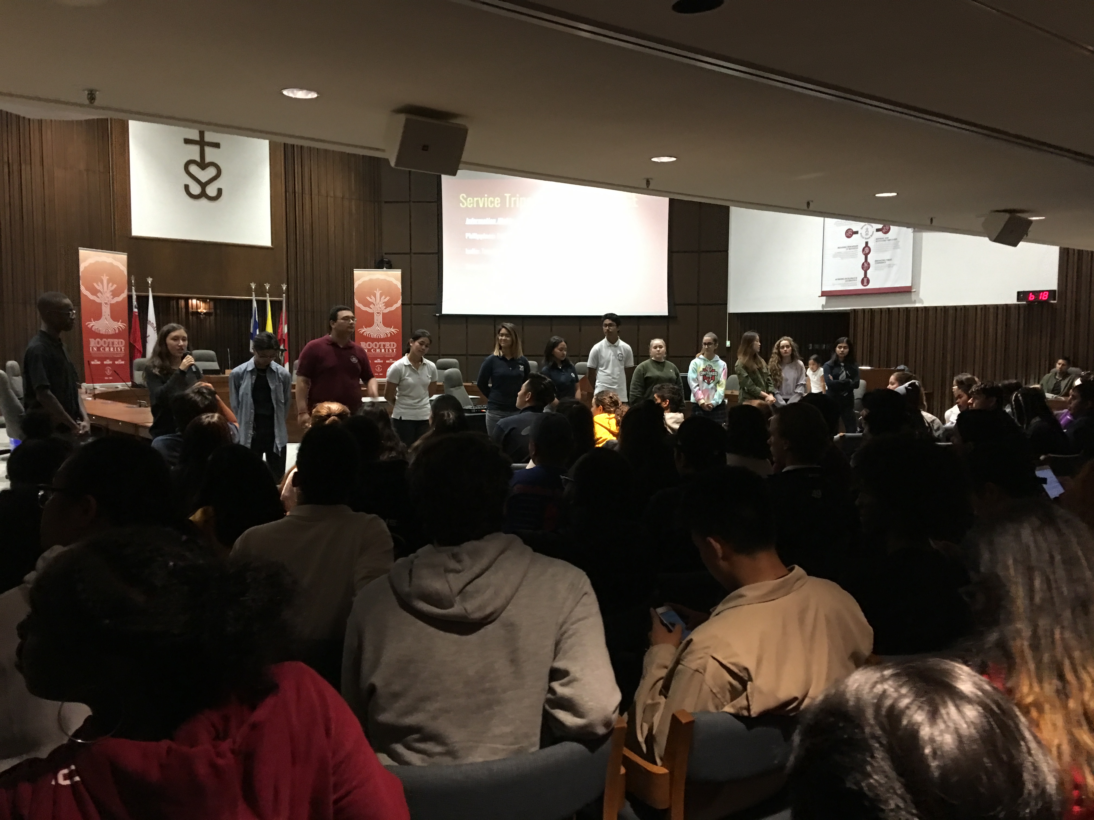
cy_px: 410
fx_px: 917
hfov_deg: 61.7
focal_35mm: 29
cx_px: 547
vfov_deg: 48.2
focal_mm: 4.15
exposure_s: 1/4
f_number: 2.2
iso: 64
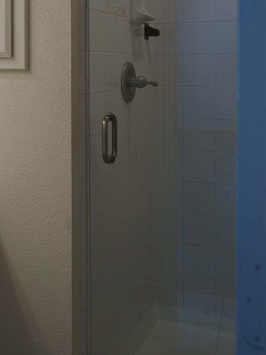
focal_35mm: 53
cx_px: 49
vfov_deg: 35.1
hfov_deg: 26.9
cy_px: 72
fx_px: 543
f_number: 4
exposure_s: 1/160
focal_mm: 29
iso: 320
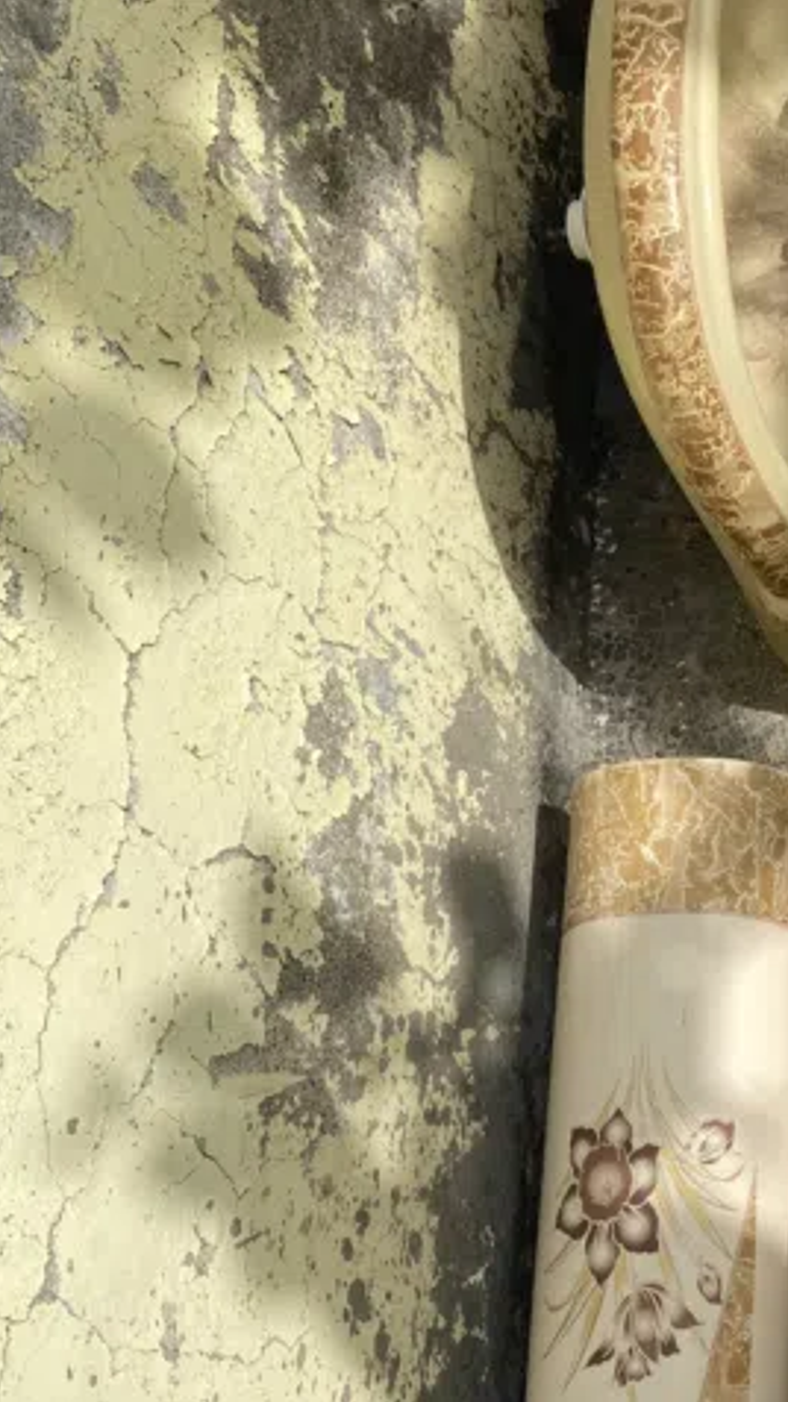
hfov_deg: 29.7
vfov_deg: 52.8
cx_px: 732
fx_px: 1413
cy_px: 702
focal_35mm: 38
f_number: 1.8
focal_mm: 4.25
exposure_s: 1/2967
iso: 32
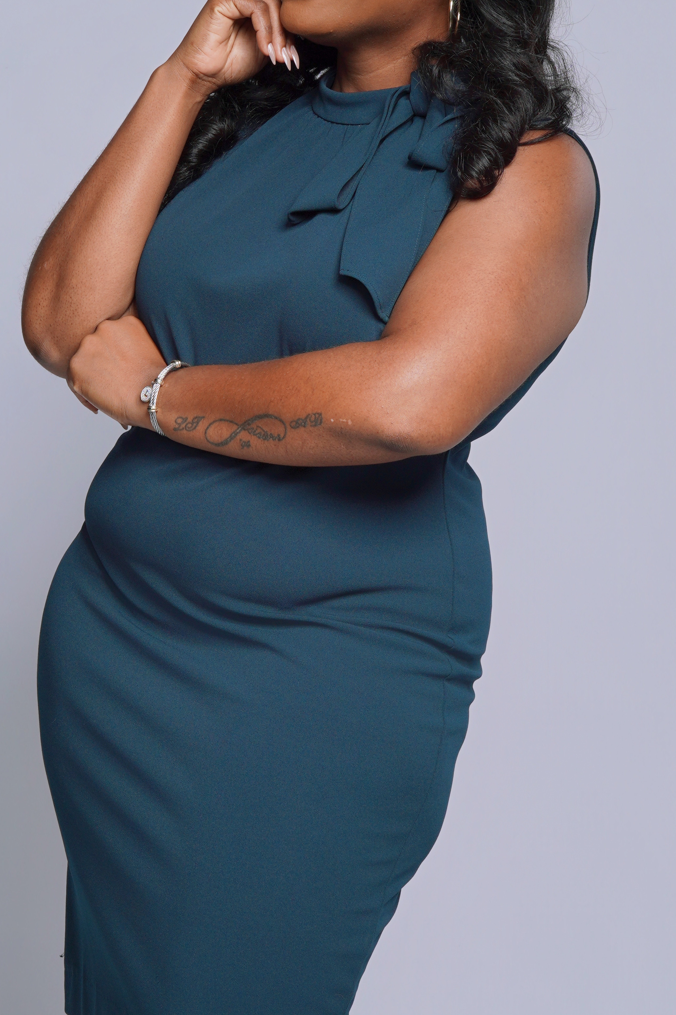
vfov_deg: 16.0
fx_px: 3605
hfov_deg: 10.7
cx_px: 293
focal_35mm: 128
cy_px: 461
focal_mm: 50
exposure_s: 1/160
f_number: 6.3
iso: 125
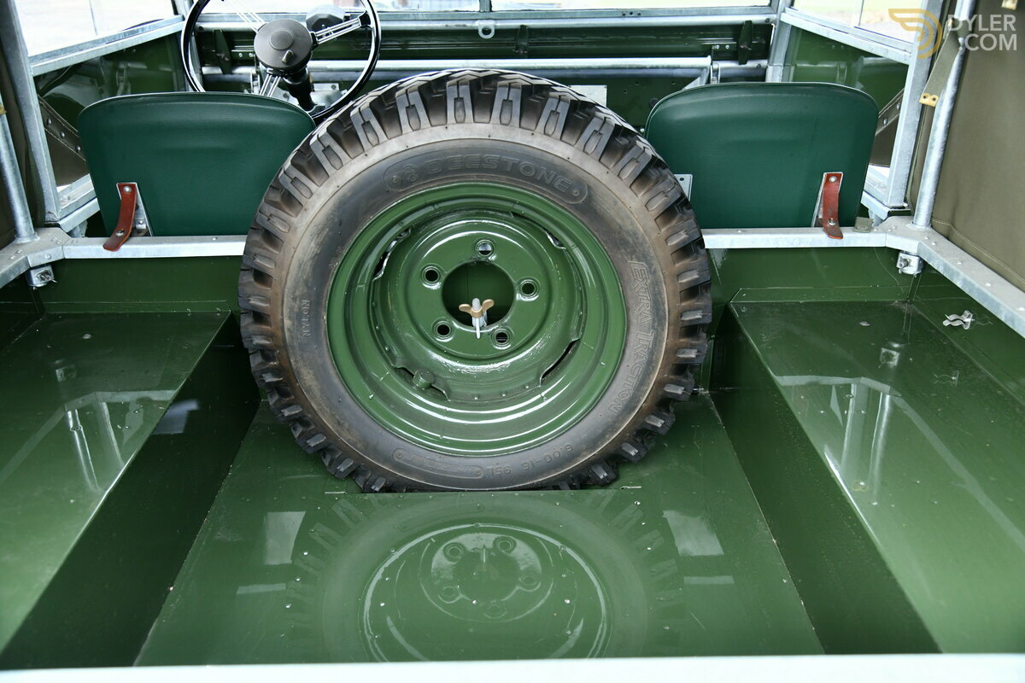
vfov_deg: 41.1
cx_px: 512
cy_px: 342
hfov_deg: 58.7
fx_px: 911
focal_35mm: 32
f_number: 4.5
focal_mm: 32
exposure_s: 1/80
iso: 1250
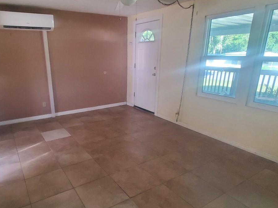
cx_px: 109
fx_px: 185
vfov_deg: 58.8
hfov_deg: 73.0
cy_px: 114
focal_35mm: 23
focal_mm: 1.8
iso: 250
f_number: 2.2
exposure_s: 1/50
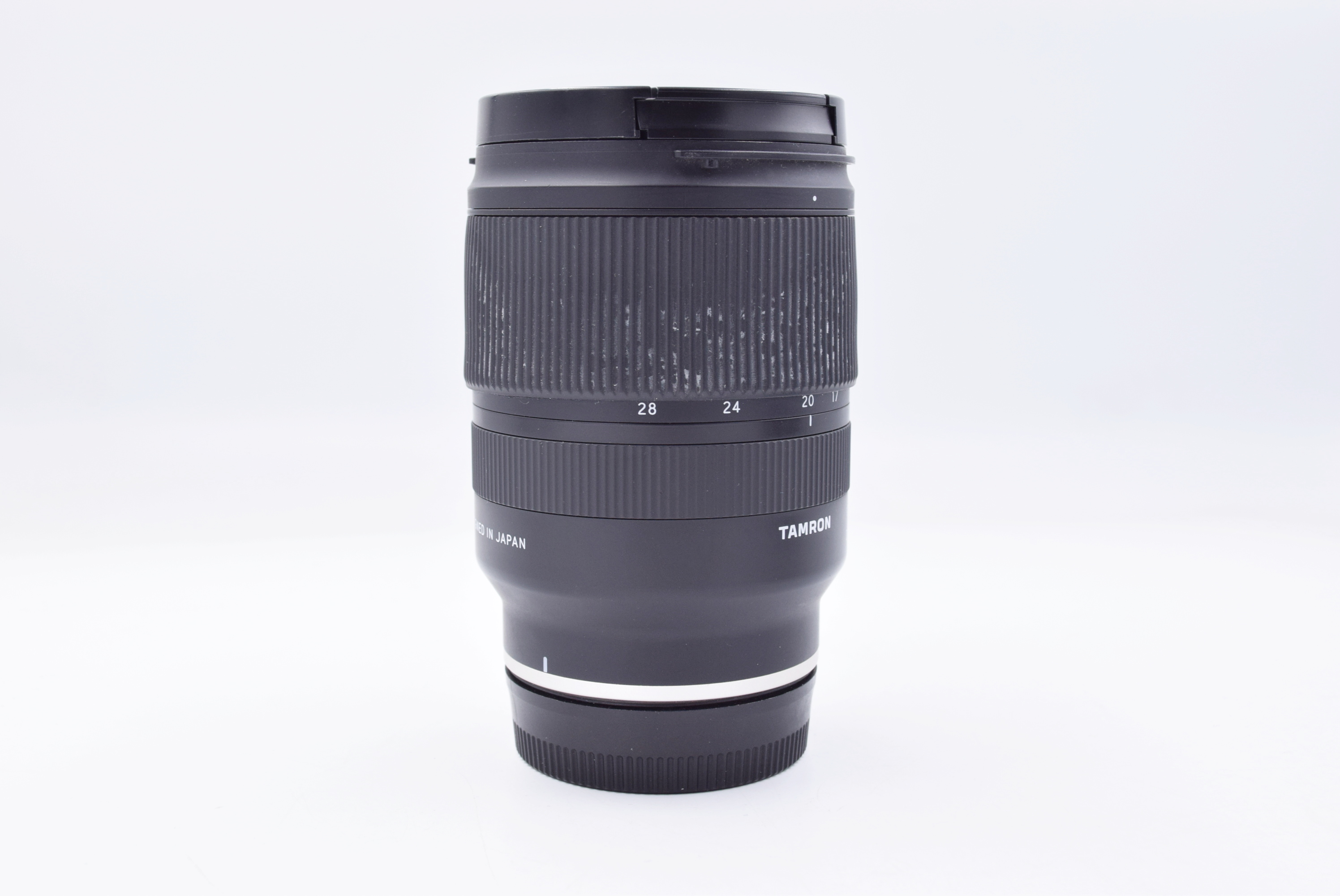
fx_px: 1620
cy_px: 448
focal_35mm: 44
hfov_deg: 44.9
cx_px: 670
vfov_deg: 30.9
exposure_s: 1/125
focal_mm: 29
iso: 400
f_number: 7.1
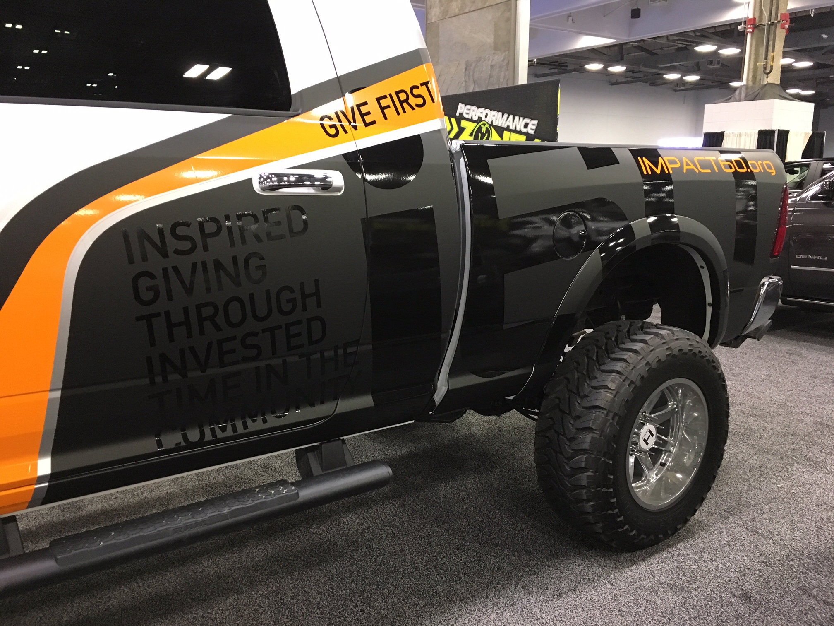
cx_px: 417
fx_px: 699
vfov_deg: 48.2
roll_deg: +0.4
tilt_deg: -11.1
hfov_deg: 61.7
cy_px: 313
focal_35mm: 29
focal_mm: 4.15
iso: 200
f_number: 2.2
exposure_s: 1/20
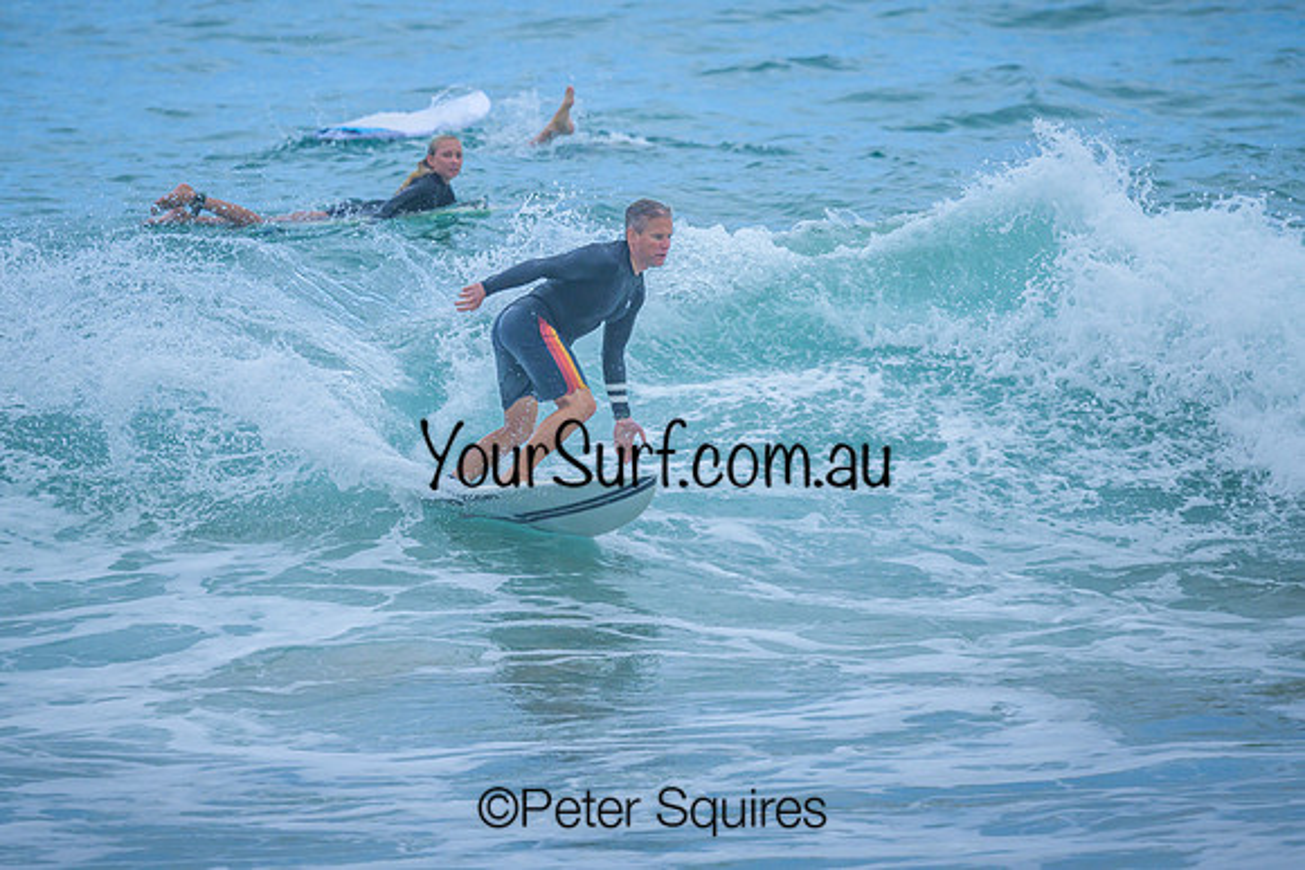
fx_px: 39849
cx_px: 630
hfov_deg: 1.9
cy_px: 302
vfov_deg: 1.3
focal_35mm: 1099
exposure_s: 1/2500
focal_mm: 800
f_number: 6.3
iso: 450
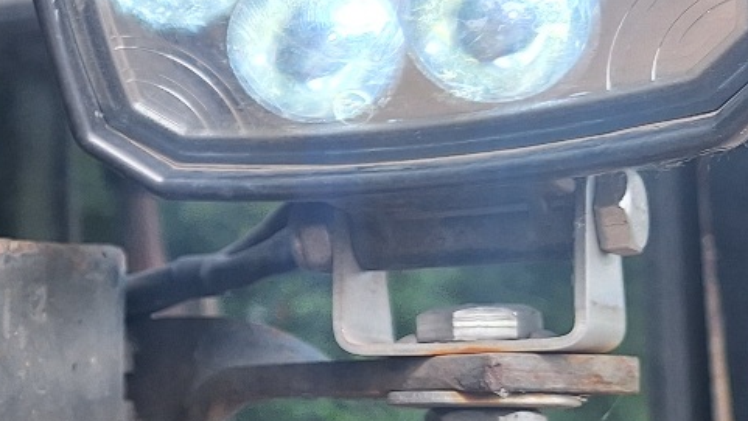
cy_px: 249
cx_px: -295
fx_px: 1687
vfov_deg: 14.2
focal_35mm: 85
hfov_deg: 21.8
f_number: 1.8
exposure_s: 1/455
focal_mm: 5.54
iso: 40
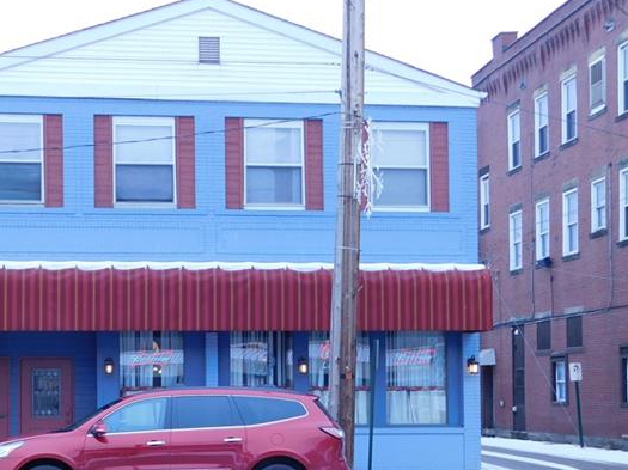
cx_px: 190
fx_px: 1106
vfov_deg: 23.8
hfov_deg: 31.4
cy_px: 352
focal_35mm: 61
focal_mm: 7.1
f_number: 3.6
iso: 125
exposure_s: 1/125
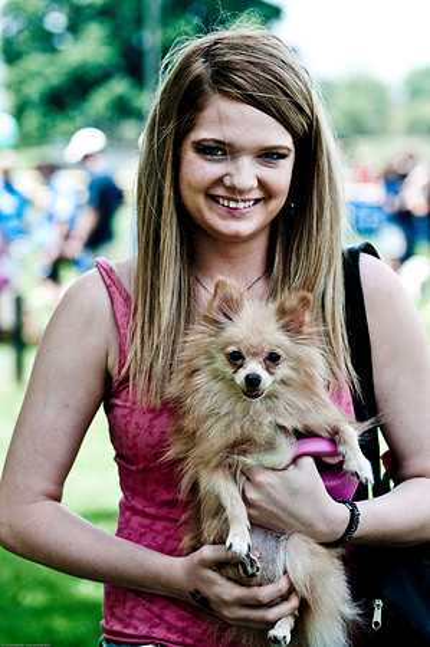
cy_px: 324
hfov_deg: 13.0
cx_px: 215
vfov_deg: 19.5
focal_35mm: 105
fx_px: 1885
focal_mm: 70
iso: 200
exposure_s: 1/2500
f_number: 2.8
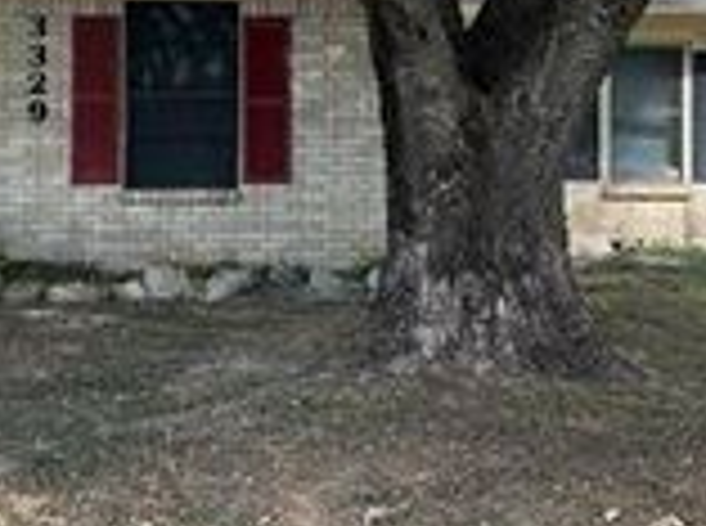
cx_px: 400
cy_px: 56
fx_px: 1689
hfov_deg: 23.6
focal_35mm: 83
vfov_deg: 17.5
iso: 50
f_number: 1.5
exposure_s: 1/1038
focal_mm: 5.7
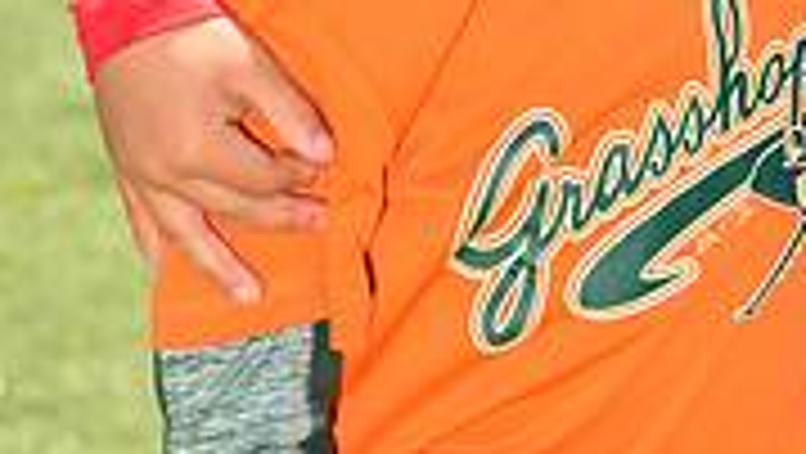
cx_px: 786
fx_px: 10501
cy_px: -458
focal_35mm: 491
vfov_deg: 2.5
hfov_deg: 4.4
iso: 250
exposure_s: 1/250
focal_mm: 145
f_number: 11
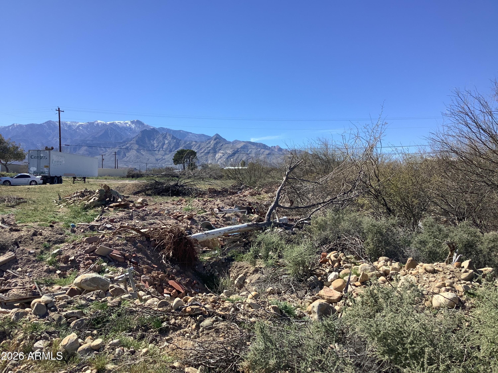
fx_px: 446
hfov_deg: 58.4
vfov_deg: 45.4
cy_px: 186
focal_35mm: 31
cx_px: 249
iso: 25
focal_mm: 3.3
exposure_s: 1/1253
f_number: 2.4
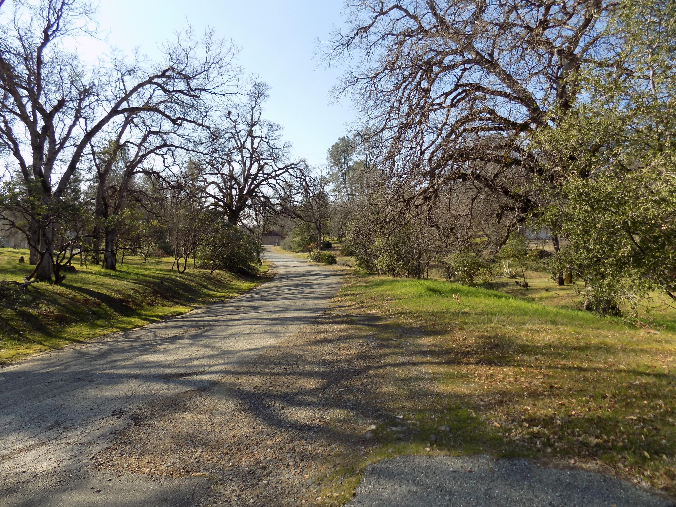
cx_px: 338
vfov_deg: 58.9
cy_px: 254
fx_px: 449
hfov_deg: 73.9
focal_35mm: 23
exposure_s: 1/500
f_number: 3.1
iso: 80
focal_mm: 4
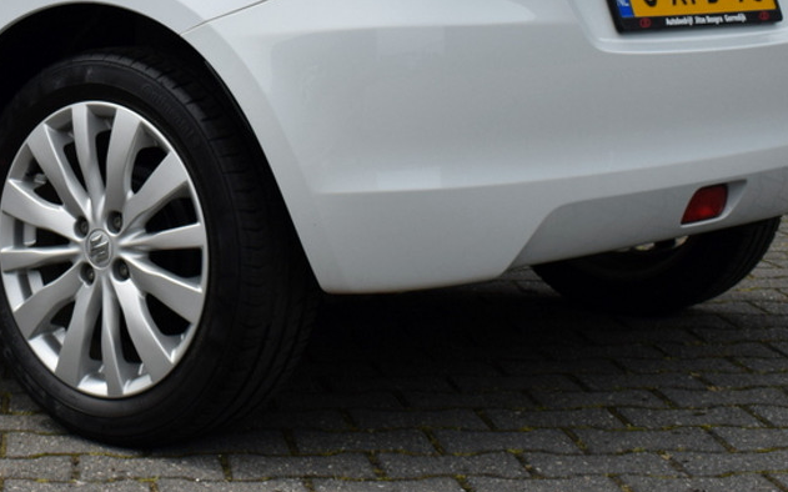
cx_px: 77
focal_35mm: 95
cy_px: -79
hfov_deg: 21.4
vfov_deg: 13.4
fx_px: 2040
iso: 200
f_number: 10
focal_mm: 28
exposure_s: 1/400
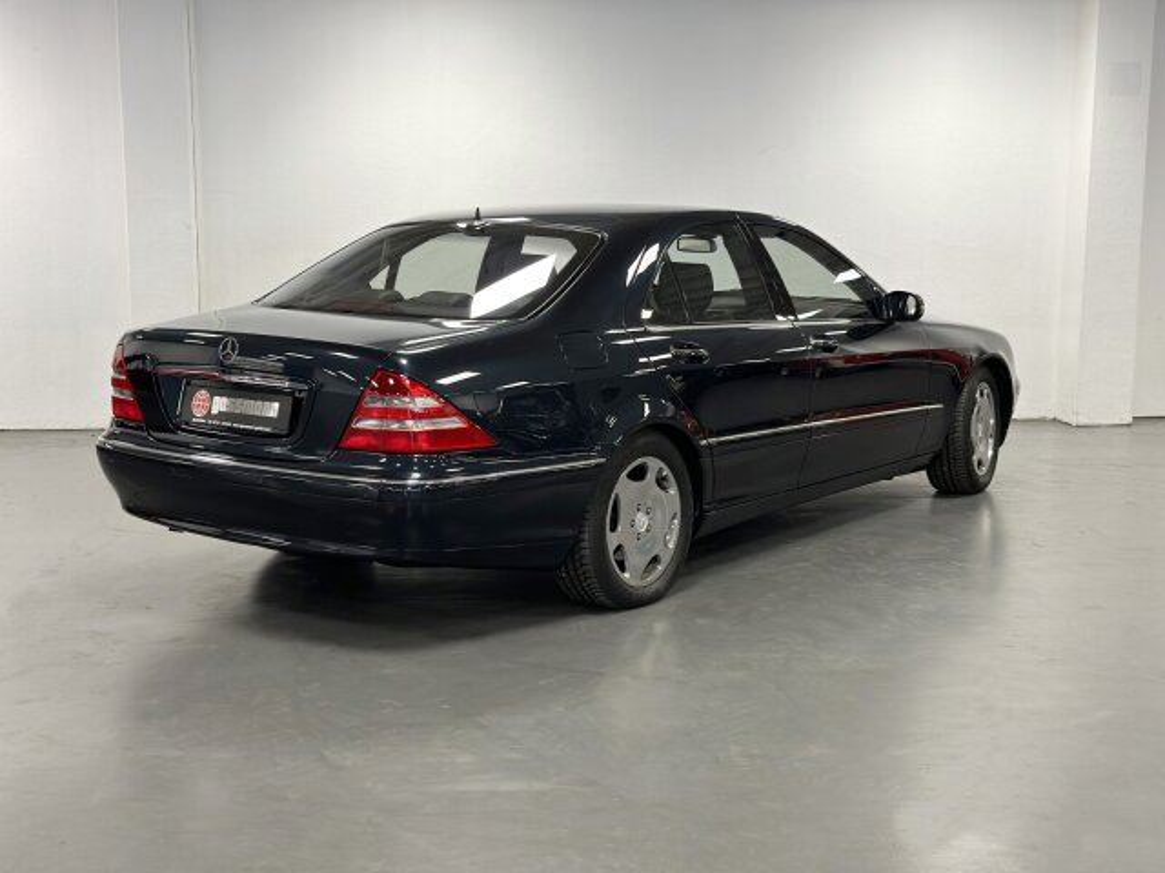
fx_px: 1615
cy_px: 436
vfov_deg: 30.3
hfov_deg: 39.7
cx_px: 582
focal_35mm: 48
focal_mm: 6.86
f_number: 1.78
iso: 125
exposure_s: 1/100
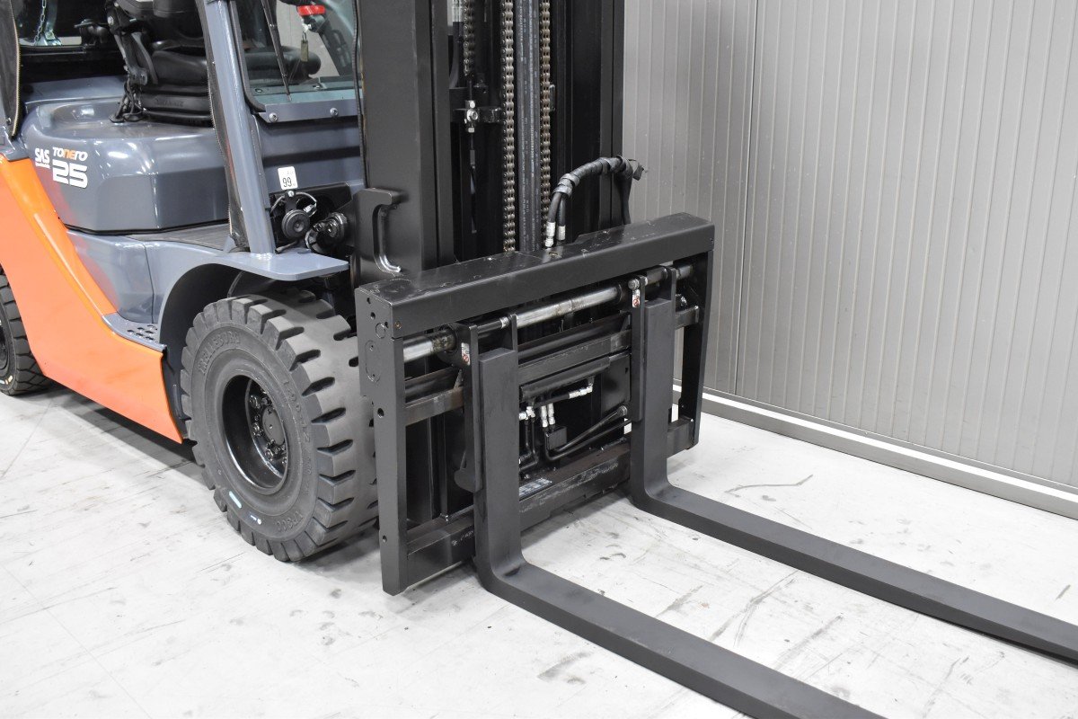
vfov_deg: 36.9
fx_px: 1078
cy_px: 360
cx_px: 539
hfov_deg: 53.1
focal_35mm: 36
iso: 1600
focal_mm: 24
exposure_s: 1/20
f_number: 5
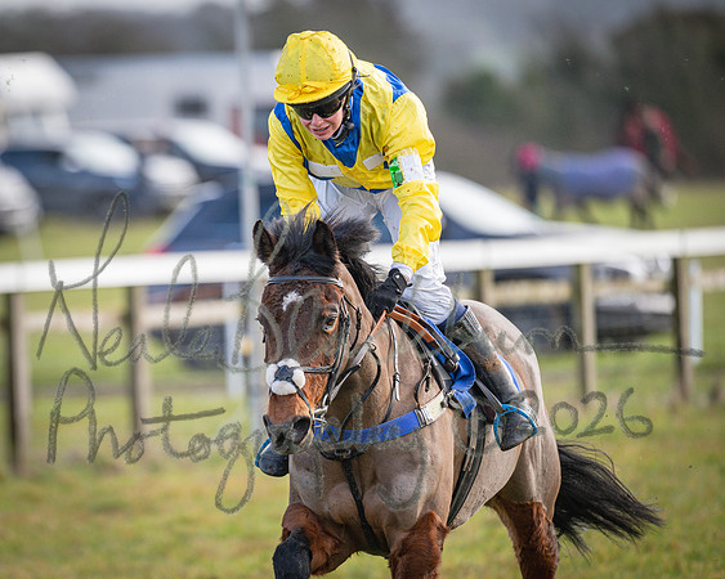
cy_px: 280
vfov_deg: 2.6
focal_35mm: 585
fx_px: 12548
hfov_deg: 3.3
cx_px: 223
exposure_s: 1/1000
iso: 640
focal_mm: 400
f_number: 4.5
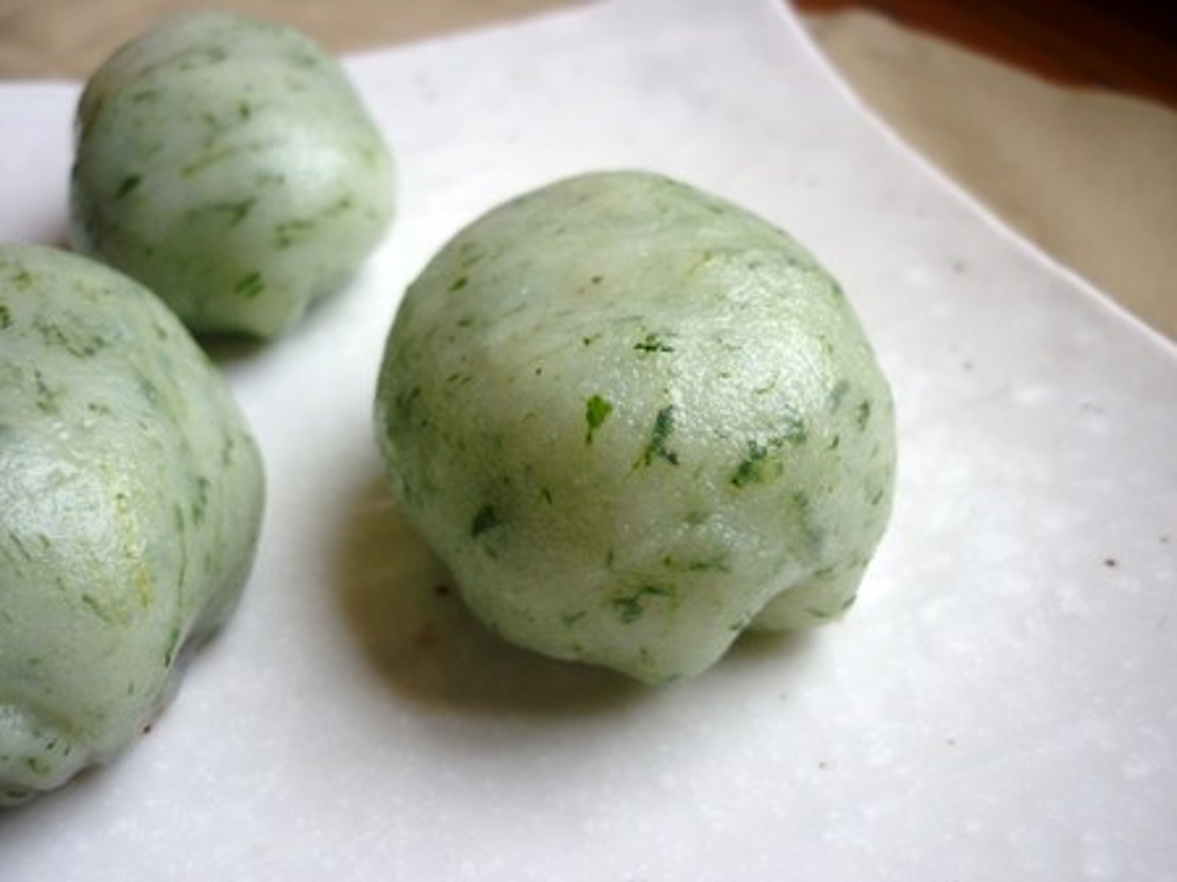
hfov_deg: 55.4
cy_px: 441
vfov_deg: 42.9
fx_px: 1122
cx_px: 588
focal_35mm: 33
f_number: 2.8
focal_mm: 5.5
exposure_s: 1/40
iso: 80
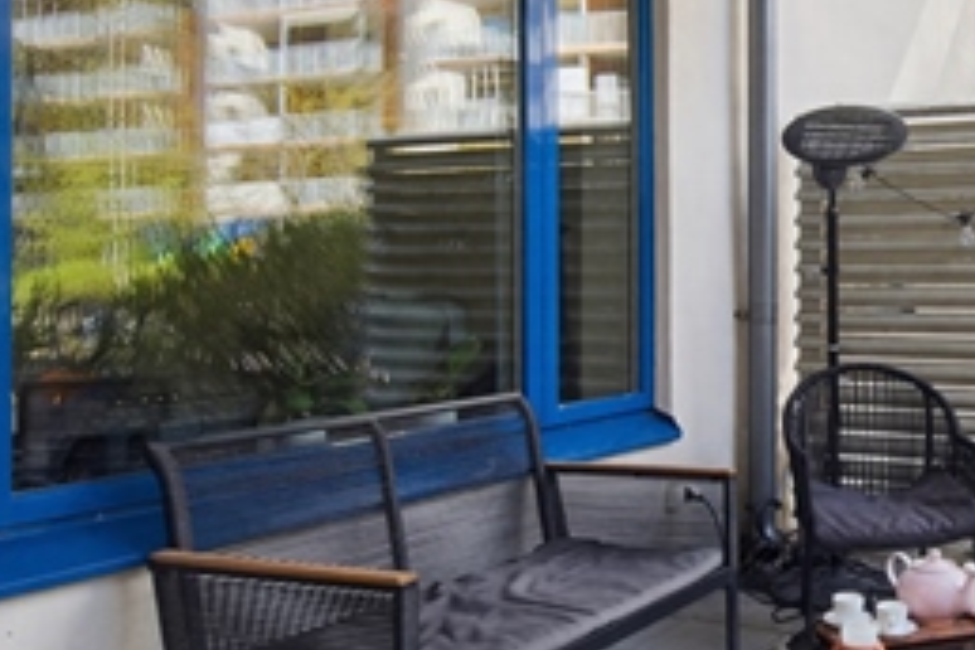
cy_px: 291
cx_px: 907
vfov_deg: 34.2
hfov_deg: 44.3
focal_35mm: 39
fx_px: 1056
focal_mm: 19
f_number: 9
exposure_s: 1/125
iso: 200
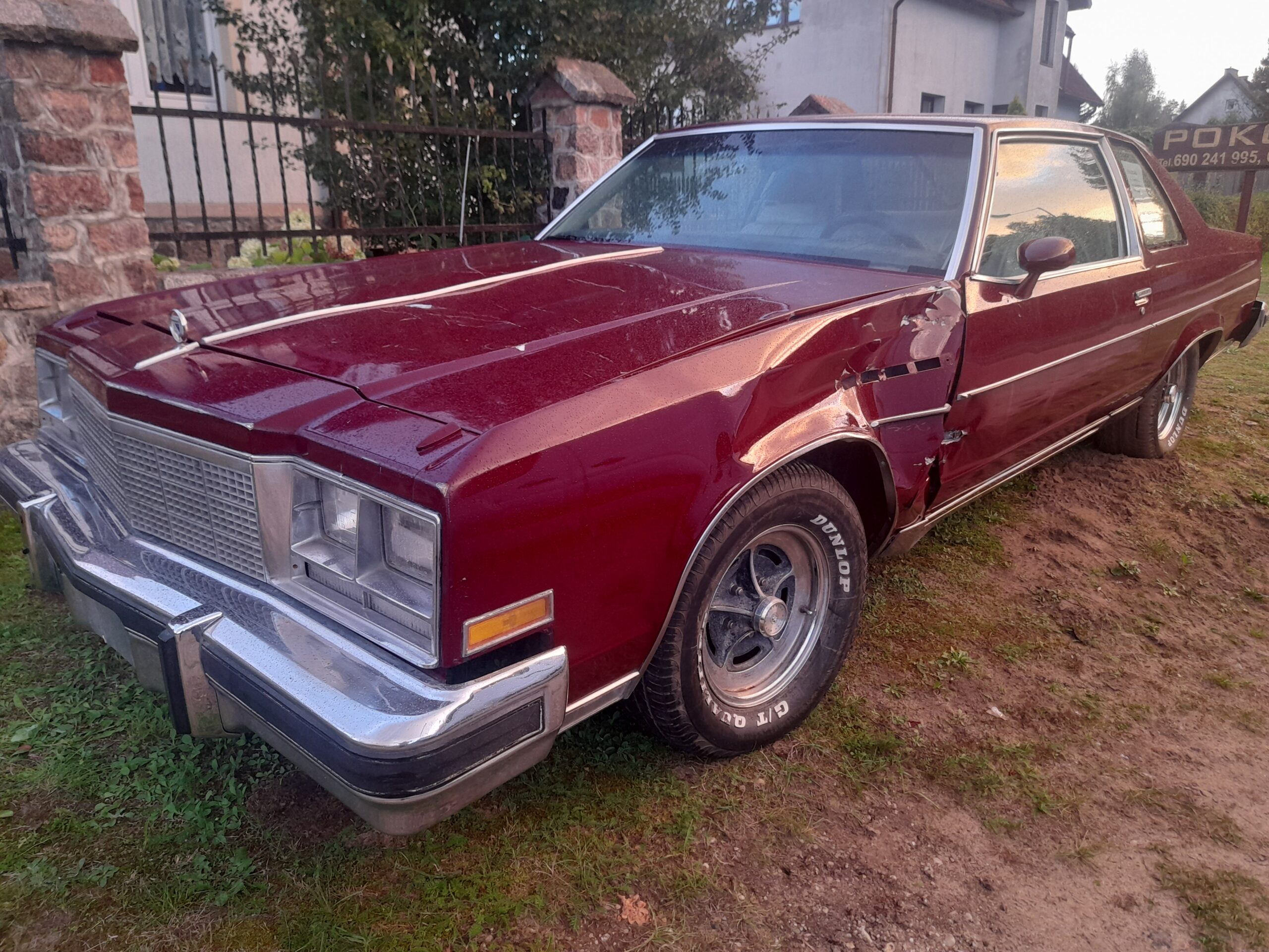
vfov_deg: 54.9
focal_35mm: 25
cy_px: 476
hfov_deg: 69.4
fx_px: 916
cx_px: 634
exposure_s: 1/50
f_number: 2
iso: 200
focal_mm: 4.6
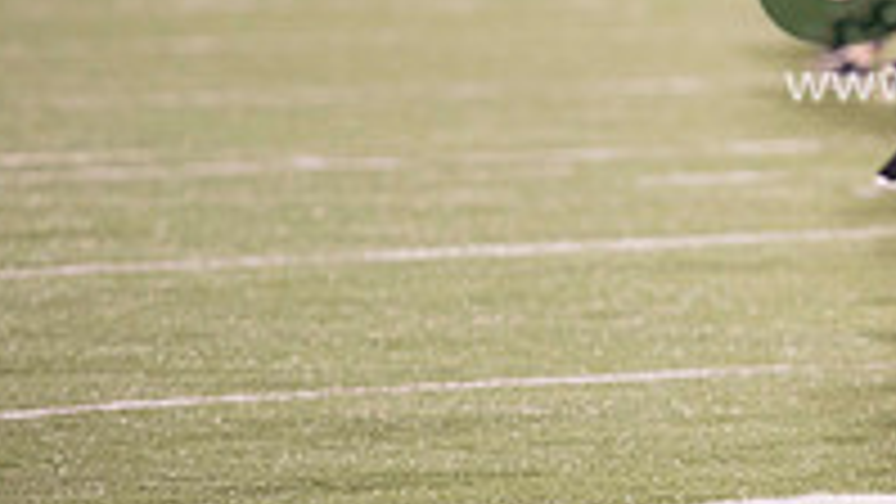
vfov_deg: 2.1
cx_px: 1094
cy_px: -74
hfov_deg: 3.8
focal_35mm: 566
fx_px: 13449
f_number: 2.8
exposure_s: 1/320
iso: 1000
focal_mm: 185
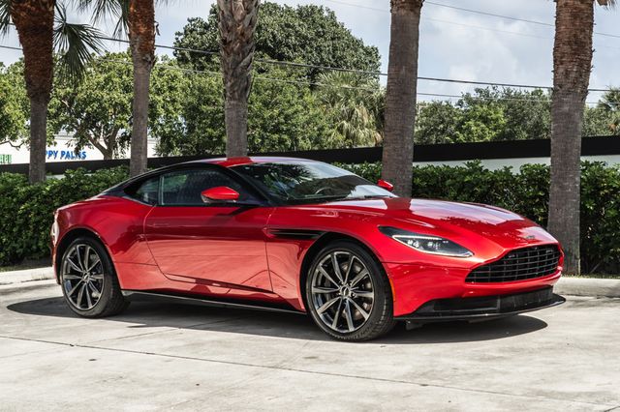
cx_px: 320
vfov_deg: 21.3
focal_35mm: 64
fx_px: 1095
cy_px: 204
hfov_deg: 31.6
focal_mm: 53
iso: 200
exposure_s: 1/125
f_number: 8
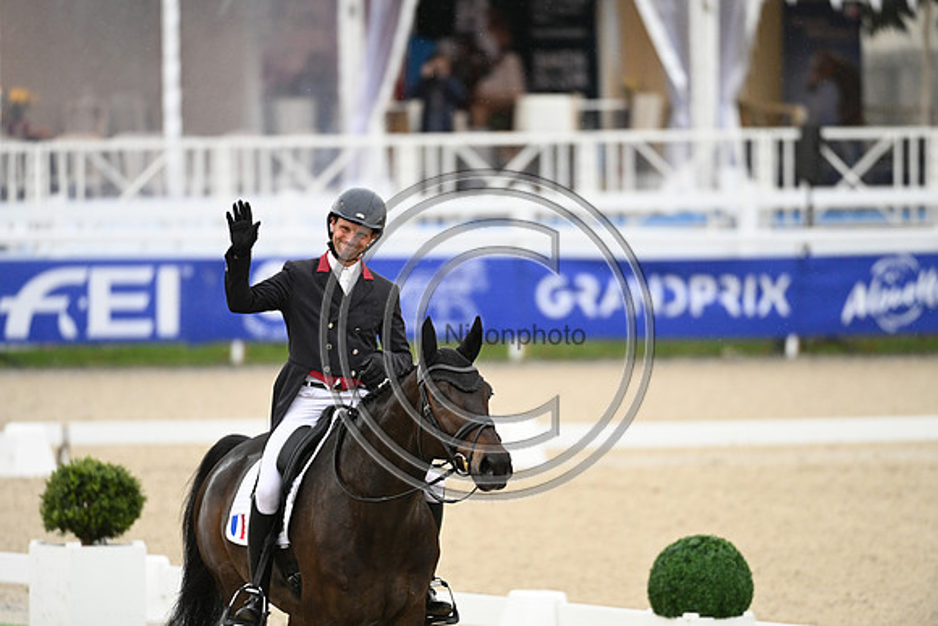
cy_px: 313
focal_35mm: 400
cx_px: 469
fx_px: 10424
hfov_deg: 5.2
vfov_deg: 3.4
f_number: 4.5
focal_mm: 400
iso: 3600
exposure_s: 1/1250
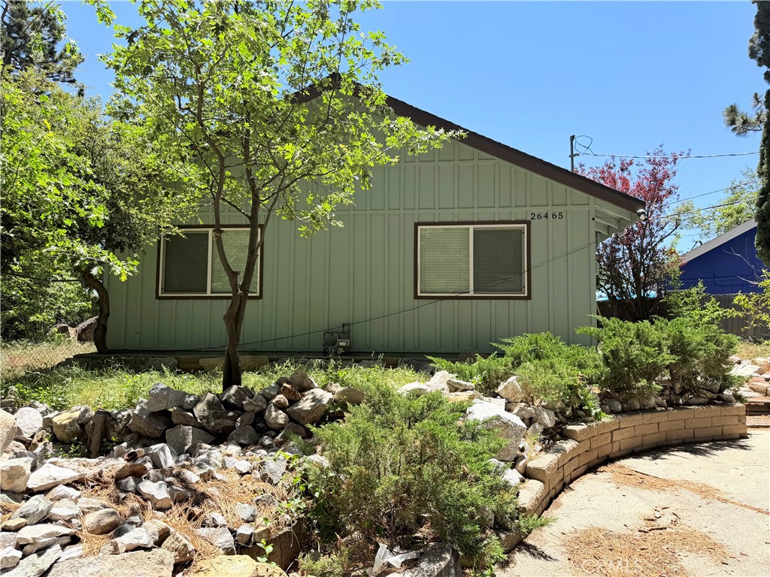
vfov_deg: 56.8
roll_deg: -0.8
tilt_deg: +4.1
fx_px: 534
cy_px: 288
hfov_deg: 71.6
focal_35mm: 24
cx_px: 385
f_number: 1.78
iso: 80
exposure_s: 1/2169
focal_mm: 6.76
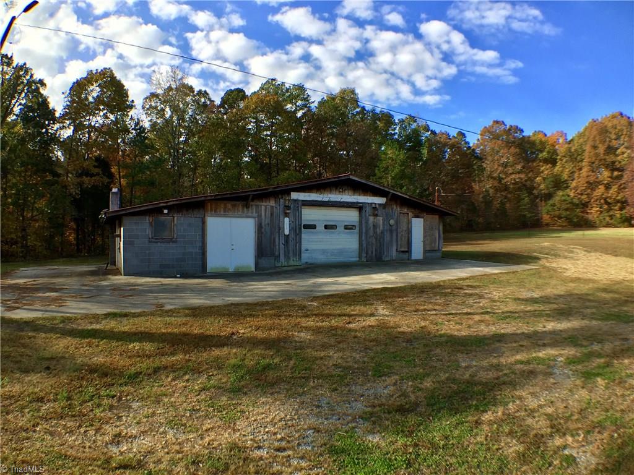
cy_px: 238
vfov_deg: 48.2
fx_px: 531
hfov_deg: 61.7
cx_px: 317
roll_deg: +0.7
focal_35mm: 29
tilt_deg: -0.9
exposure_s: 1/860
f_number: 2.2
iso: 32
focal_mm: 4.15
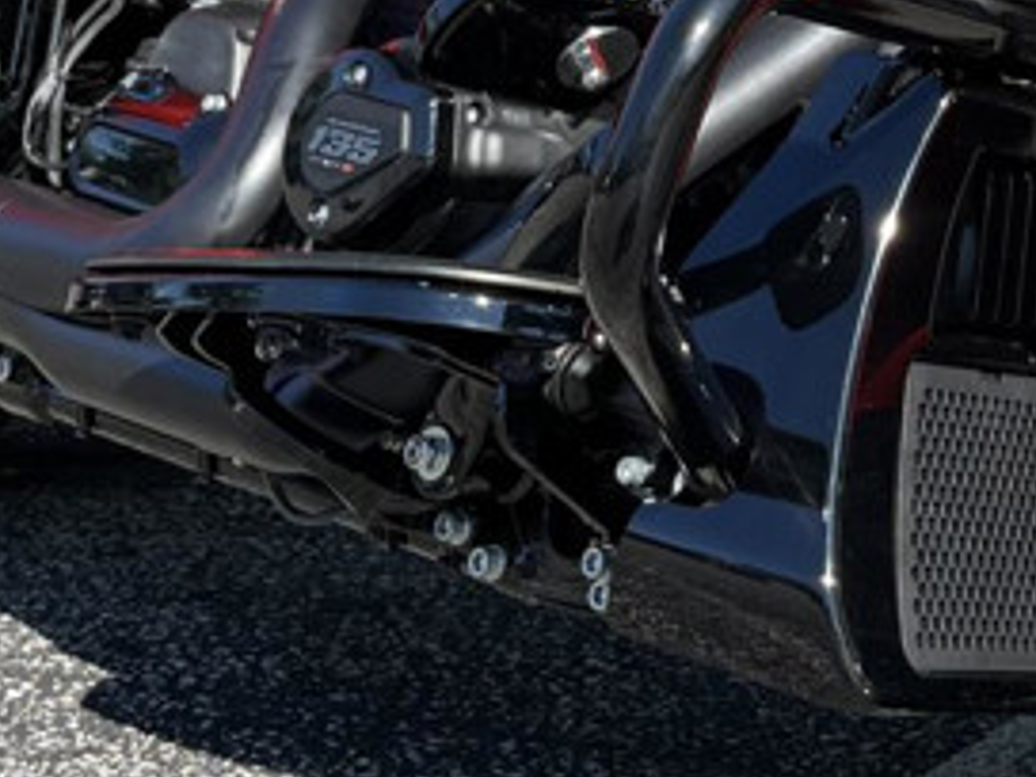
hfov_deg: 18.7
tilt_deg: -1.6
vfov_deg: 13.7
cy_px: -350
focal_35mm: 102
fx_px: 3053
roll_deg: -1.8
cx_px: 1076
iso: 50
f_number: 1.6
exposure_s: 1/1086
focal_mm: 5.1
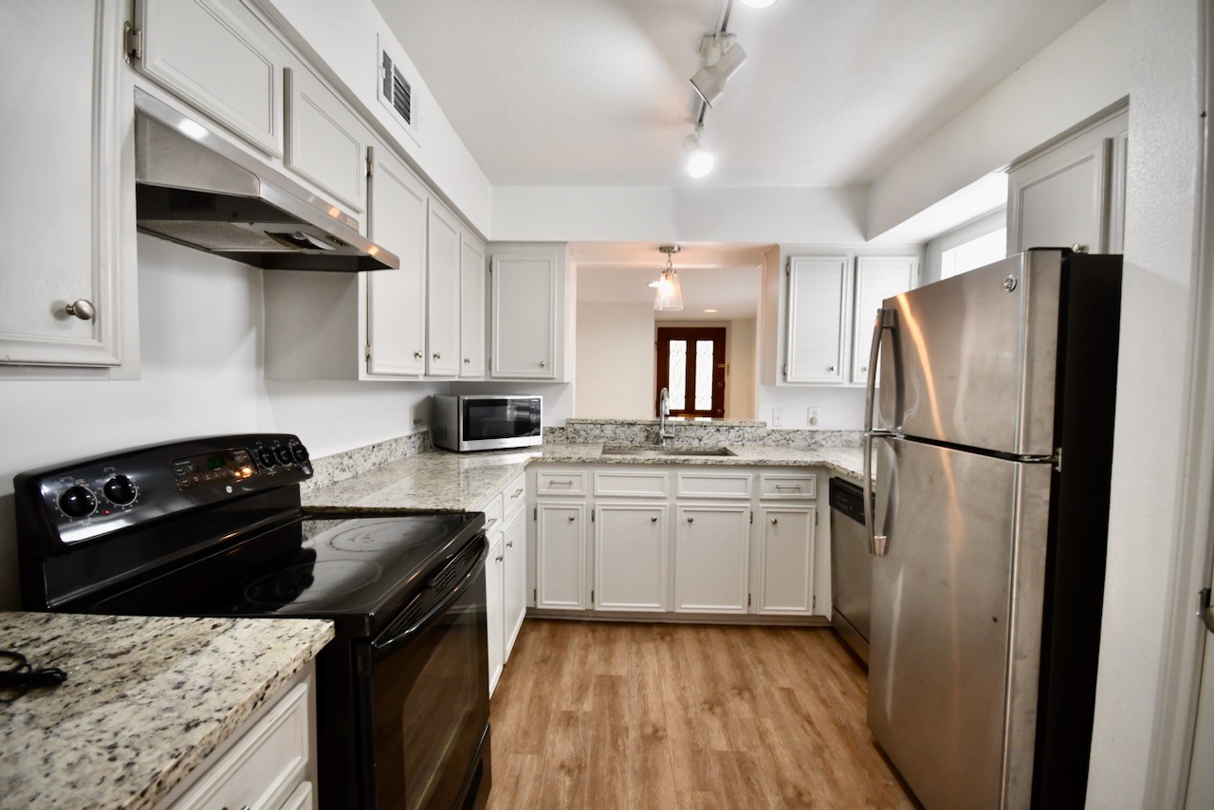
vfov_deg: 73.8
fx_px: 540
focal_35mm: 16
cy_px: 405
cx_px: 607
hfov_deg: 96.7
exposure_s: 1/40
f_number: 7.1
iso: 640
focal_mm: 11
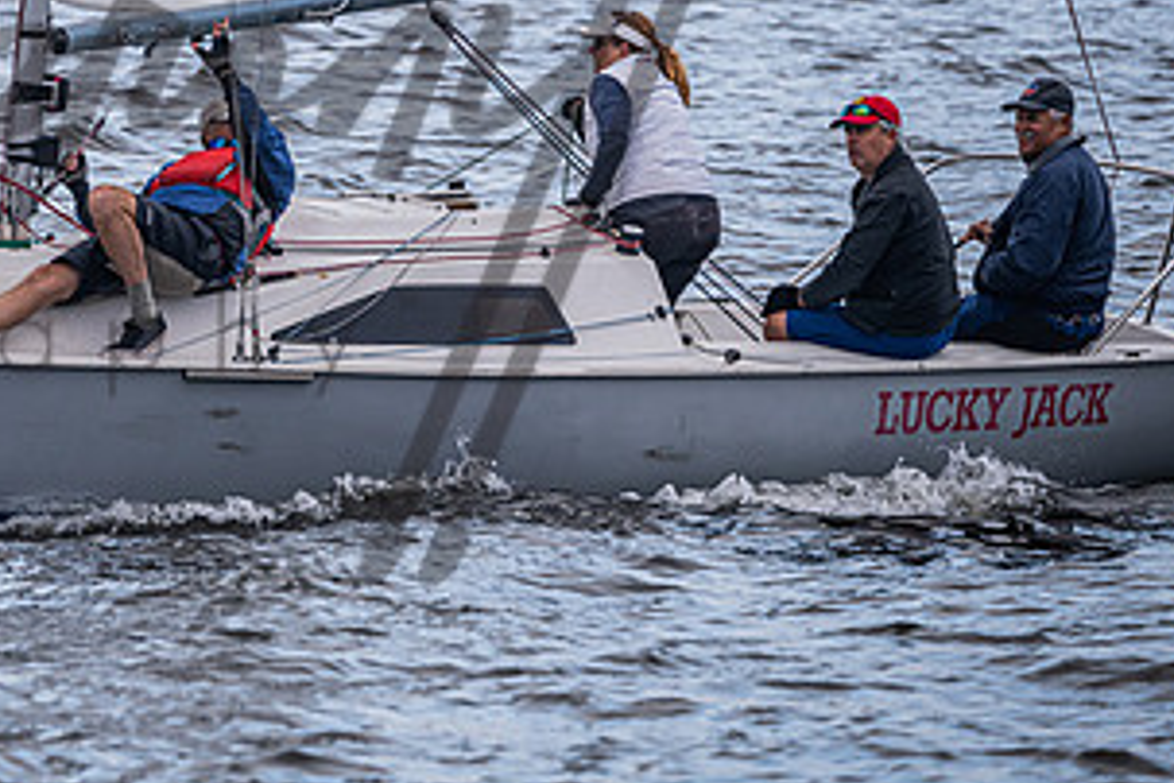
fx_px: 16859
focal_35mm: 517
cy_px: 48
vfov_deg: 2.7
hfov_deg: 4.0
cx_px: 186
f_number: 5.6
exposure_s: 1/800
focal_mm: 270
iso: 400
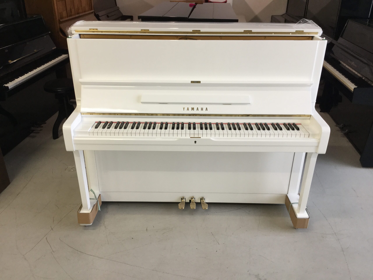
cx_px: 186
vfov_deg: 45.4
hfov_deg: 58.4
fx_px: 334
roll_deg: -0.6
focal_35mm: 31
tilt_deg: -26.5
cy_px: 140
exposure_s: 1/33
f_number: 2.4
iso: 64
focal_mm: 3.3
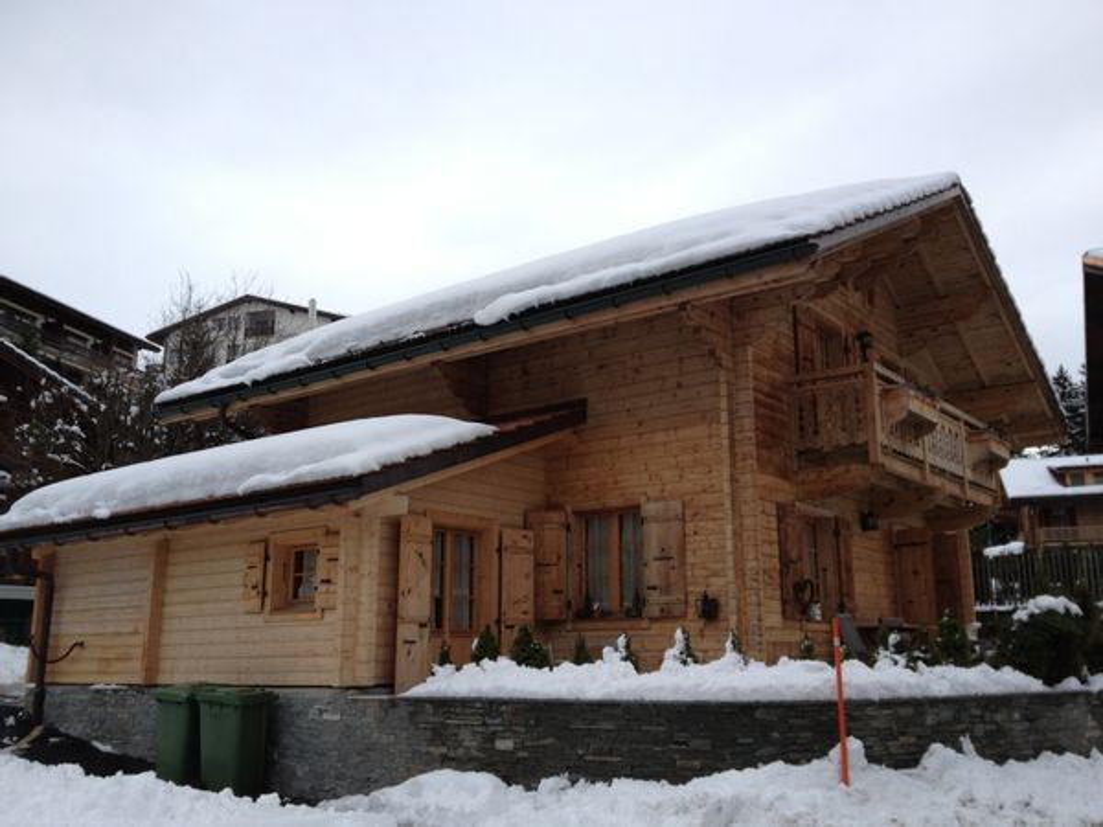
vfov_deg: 40.7
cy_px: 414
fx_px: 1115
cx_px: 552
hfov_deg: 52.6
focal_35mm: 35
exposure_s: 1/349
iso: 50
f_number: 2.4
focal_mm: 4.28
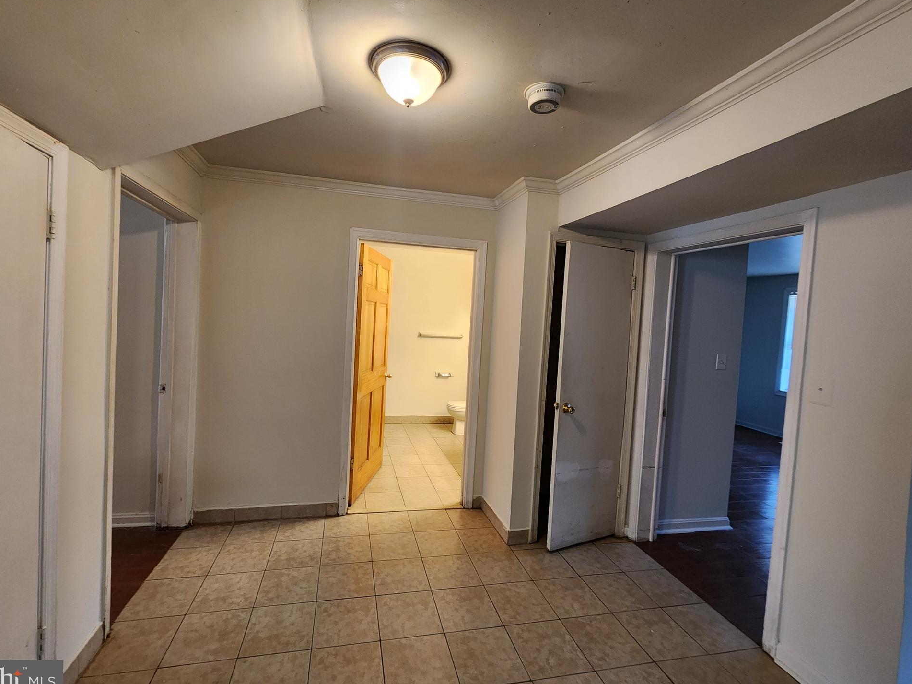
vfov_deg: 85.6
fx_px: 369
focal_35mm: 14
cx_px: 434
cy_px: 331
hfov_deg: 102.0
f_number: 2.2
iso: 320
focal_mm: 2.2
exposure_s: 1/40
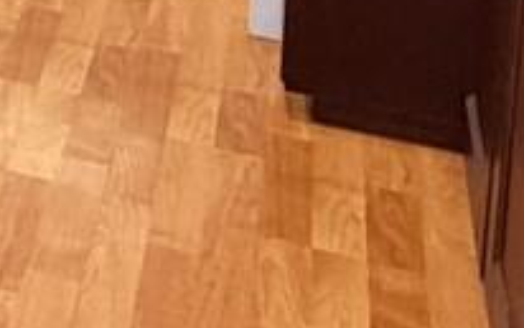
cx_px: -590
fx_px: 1643
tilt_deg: -8.9
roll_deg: +1.4
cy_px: -463
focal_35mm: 115
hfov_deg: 14.4
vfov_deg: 10.0
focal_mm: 2.22
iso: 320
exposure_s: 1/60
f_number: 2.2
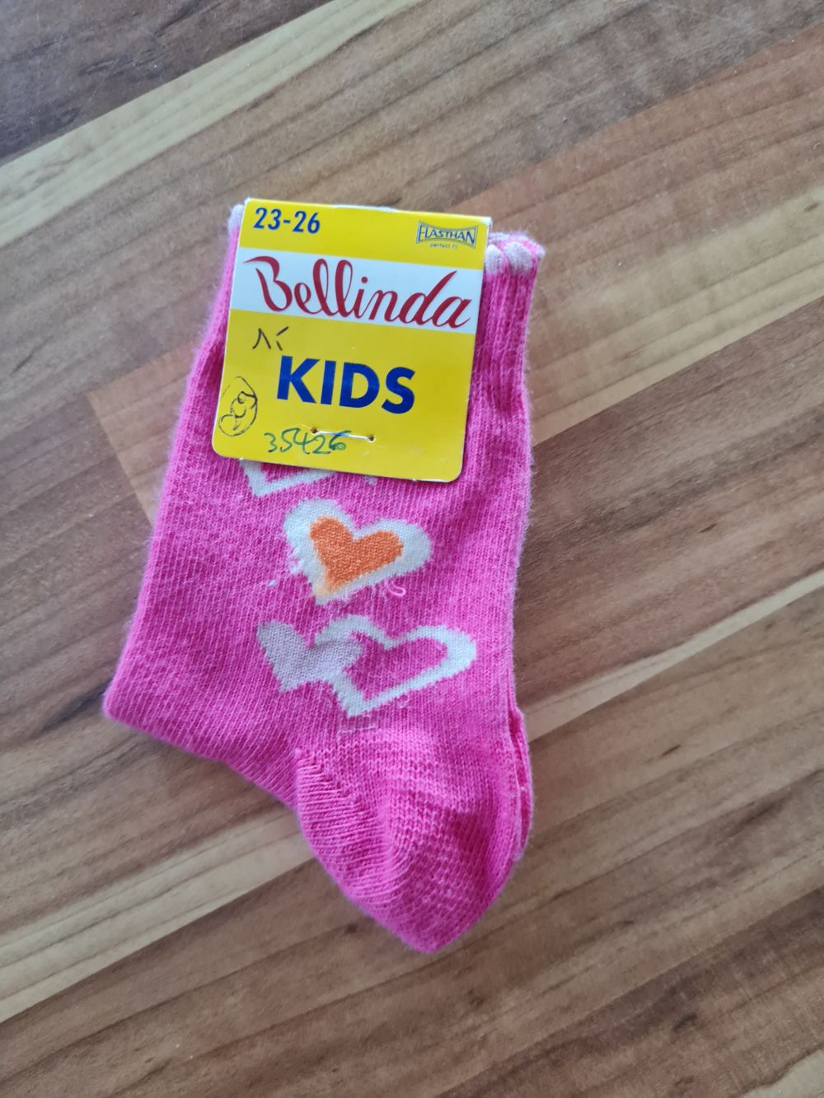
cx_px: 412
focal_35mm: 26
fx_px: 825
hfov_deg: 53.1
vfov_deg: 67.3
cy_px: 549
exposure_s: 1/40
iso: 250
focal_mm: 5.4
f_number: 1.8
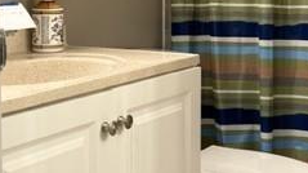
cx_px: 171
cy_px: 14
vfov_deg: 15.6
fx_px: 620
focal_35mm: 76
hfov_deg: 27.9
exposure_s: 1/60
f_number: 1.5
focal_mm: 5.7
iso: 100
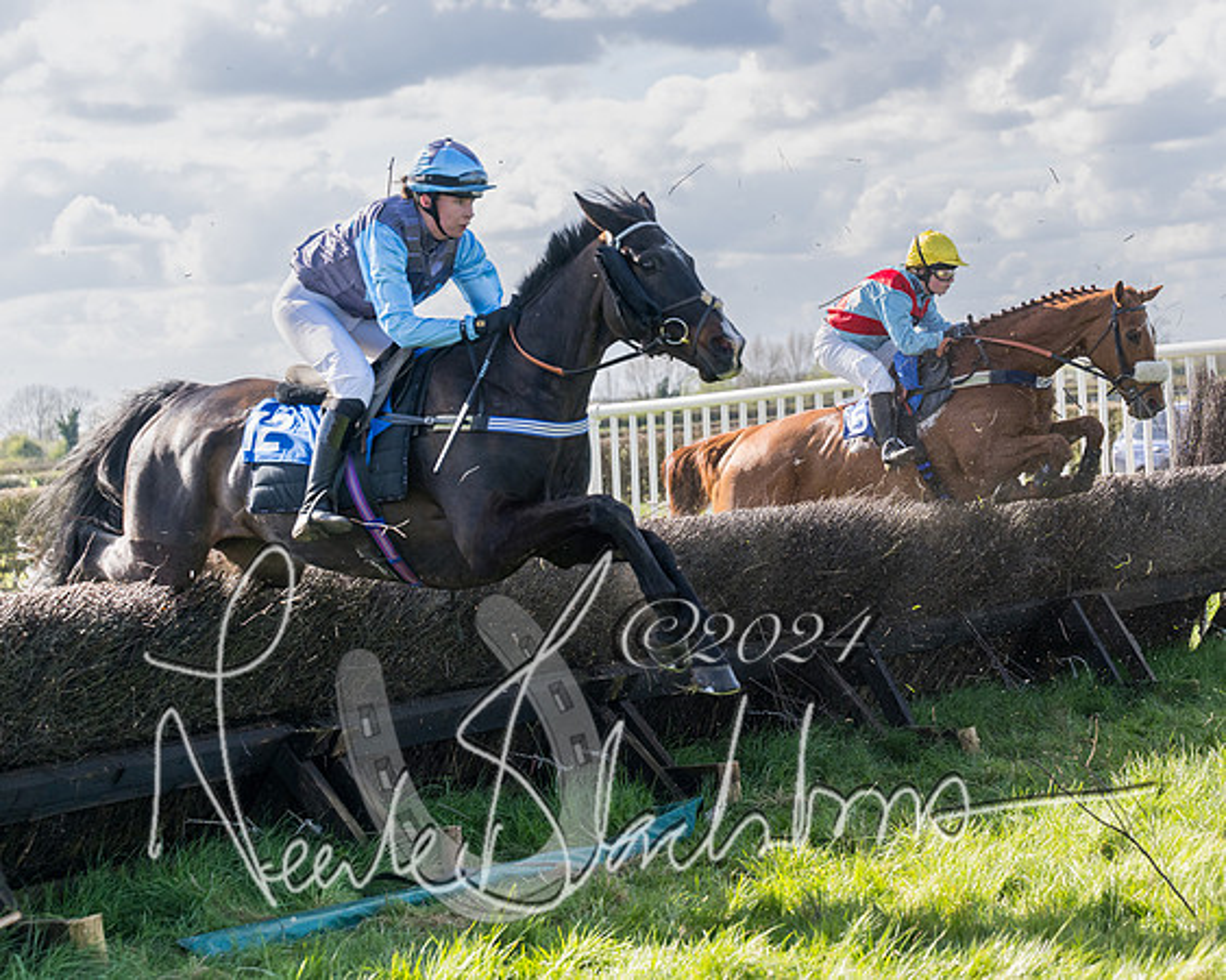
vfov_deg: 17.2
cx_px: 826
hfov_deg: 21.3
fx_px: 3244
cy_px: 471
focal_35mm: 89
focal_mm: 70
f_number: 4
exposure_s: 1/2000
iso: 400
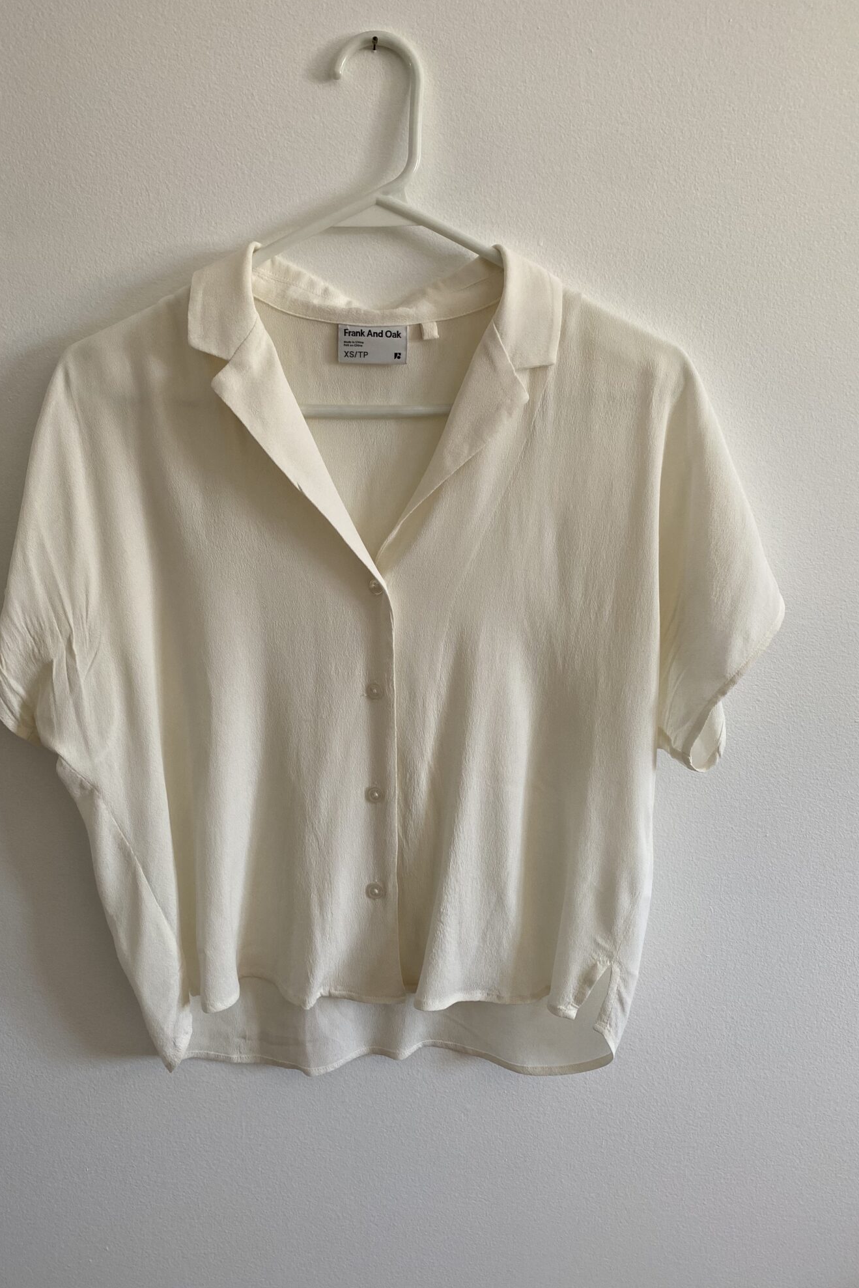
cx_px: 371
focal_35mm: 28
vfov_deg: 65.5
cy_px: 642
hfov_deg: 46.3
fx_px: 1002
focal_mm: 4.25
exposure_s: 1/121
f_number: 1.8
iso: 100
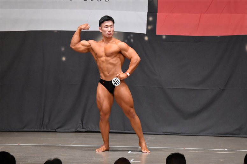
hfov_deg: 9.2
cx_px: 124
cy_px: 82
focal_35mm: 225
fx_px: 1543
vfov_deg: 6.1
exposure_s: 1/400
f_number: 5.6
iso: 6400
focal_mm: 150
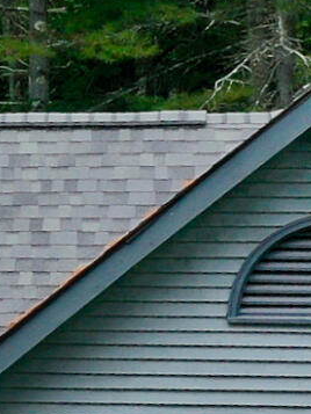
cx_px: -570
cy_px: 253
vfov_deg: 8.8
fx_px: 2706
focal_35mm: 226
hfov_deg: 6.1
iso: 100
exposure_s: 1/200
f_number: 5
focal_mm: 10.26
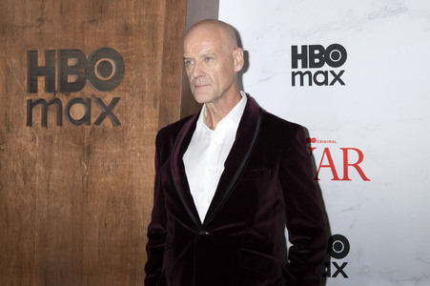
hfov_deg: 36.3
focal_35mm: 55
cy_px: 143
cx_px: 215
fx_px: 656
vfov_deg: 24.6
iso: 640
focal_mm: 55
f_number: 6.3
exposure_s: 1/200
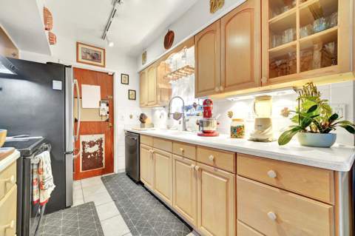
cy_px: 118
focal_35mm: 14
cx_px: 178
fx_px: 138
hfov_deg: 104.3
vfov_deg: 81.1
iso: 640
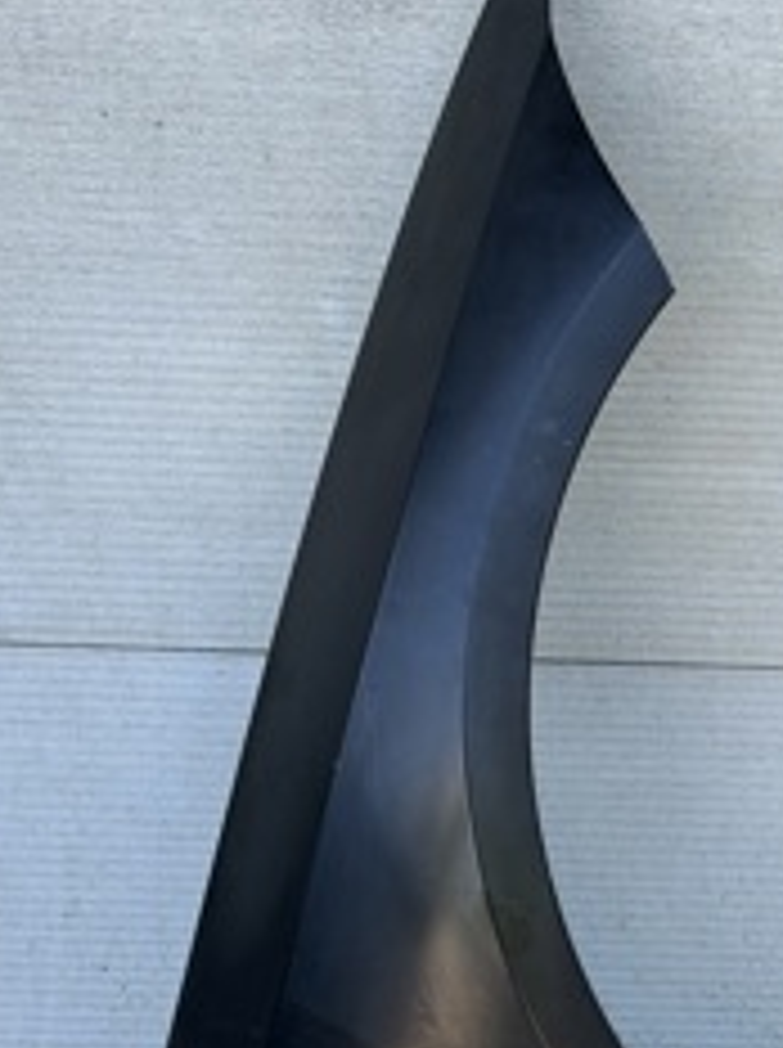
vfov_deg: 19.6
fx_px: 2994
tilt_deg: -21.7
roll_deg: -2.3
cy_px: 895
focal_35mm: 99
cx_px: 506
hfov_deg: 14.9
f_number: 1.78
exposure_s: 1/601
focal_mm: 6.76
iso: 64
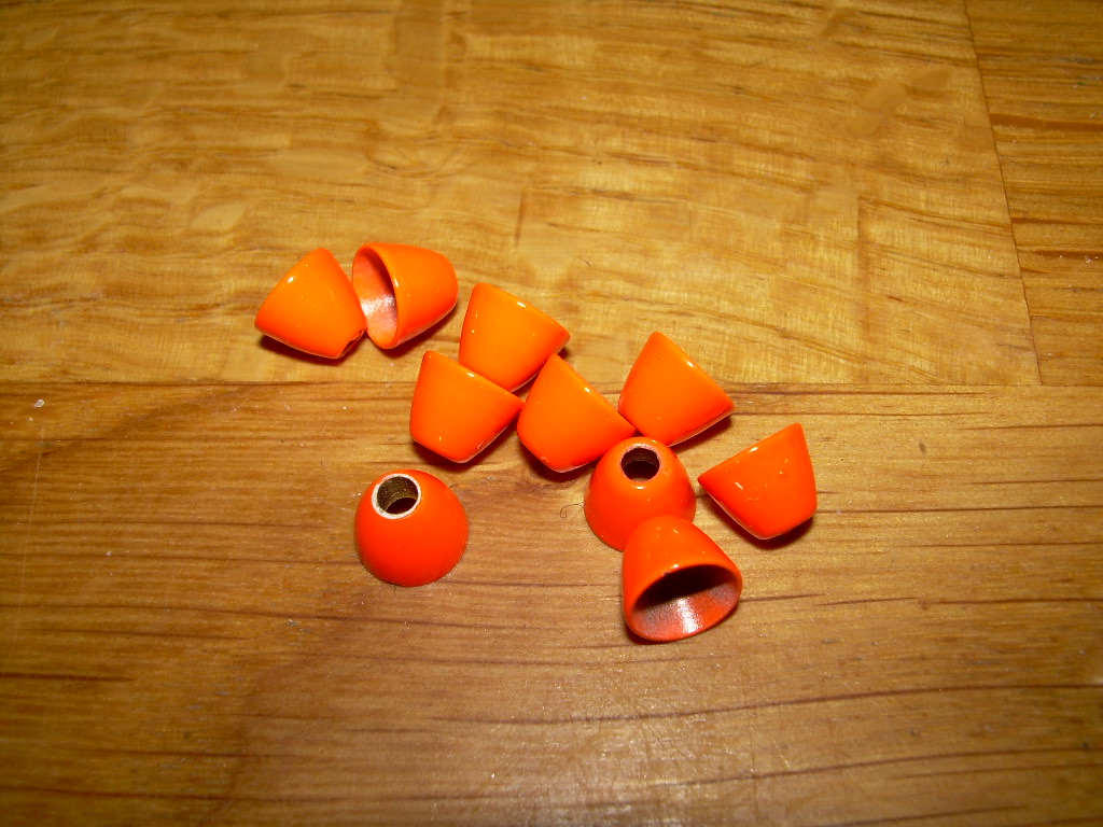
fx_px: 1211
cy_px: 414
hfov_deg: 49.0
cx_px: 552
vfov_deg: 37.7
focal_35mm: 38
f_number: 2.8
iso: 50
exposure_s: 1/60
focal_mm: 6.3
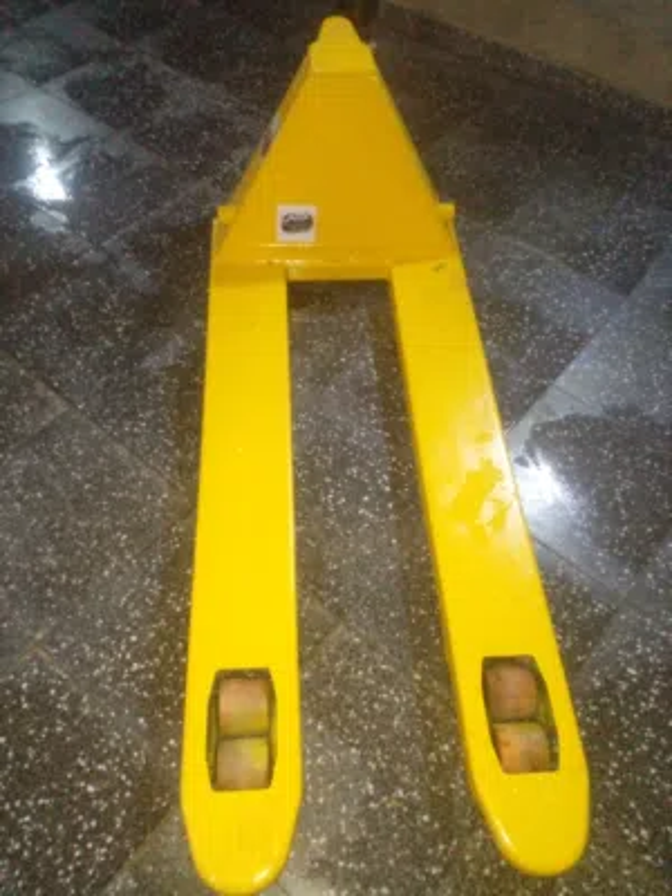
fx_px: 699
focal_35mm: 27
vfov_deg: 65.3
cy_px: 448
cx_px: 336
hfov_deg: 51.4
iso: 500
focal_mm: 3.6
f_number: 1.9
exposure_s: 1/20
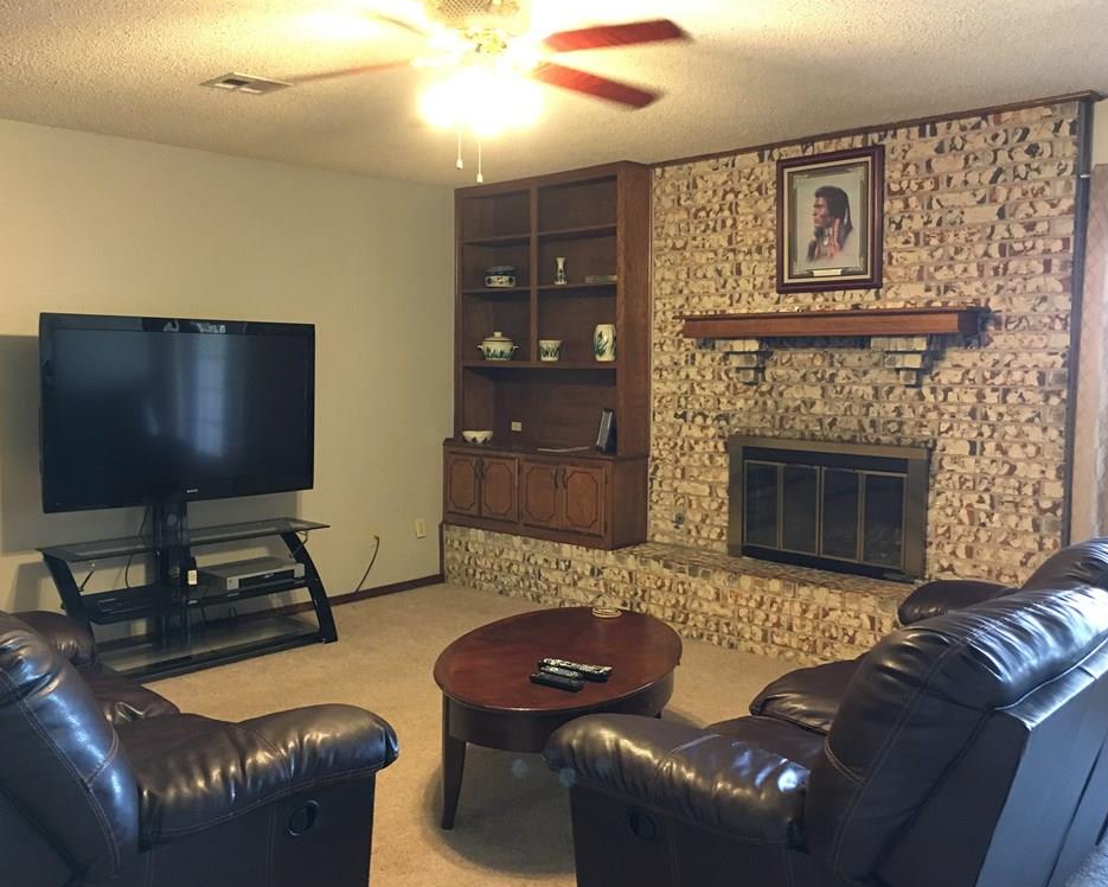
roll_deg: -0.8
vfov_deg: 47.1
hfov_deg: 57.2
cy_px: 446
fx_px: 1017
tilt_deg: -4.6
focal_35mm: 31
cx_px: 531
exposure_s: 1/15
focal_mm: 4.15
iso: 200
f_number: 2.2
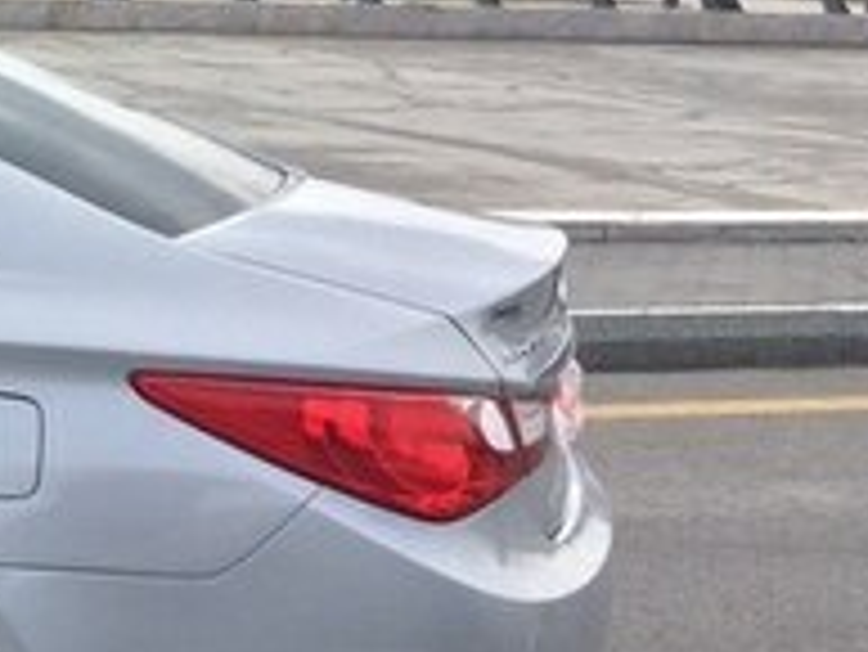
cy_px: 155
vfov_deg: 14.9
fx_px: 2484
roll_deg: -1.1
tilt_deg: -7.4
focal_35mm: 99
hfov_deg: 17.5
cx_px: -495
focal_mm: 4.15
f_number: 2.2
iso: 32
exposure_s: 1/1140
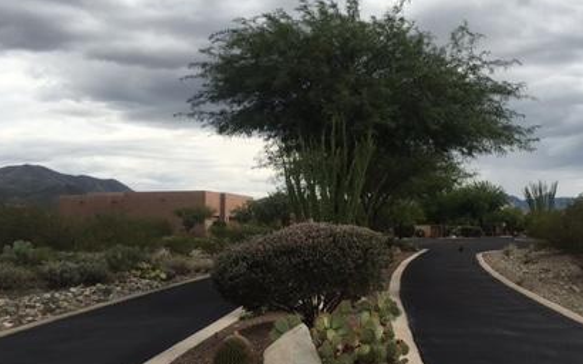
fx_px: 762
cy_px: 215
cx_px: 401
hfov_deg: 41.2
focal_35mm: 48
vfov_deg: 26.8
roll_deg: -1.2
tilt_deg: +2.9
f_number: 2.2
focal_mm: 4.15
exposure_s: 1/641
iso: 25
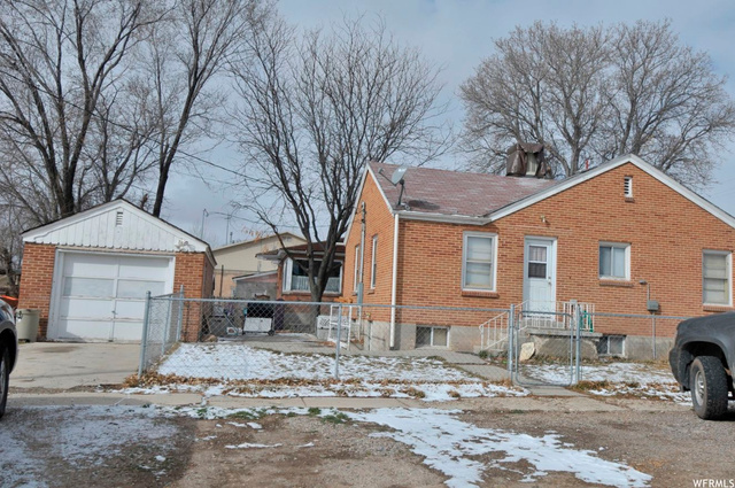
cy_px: 244
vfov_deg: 39.9
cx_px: 368
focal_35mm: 33
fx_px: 673
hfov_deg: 57.3
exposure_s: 1/800
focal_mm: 22
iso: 200
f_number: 8
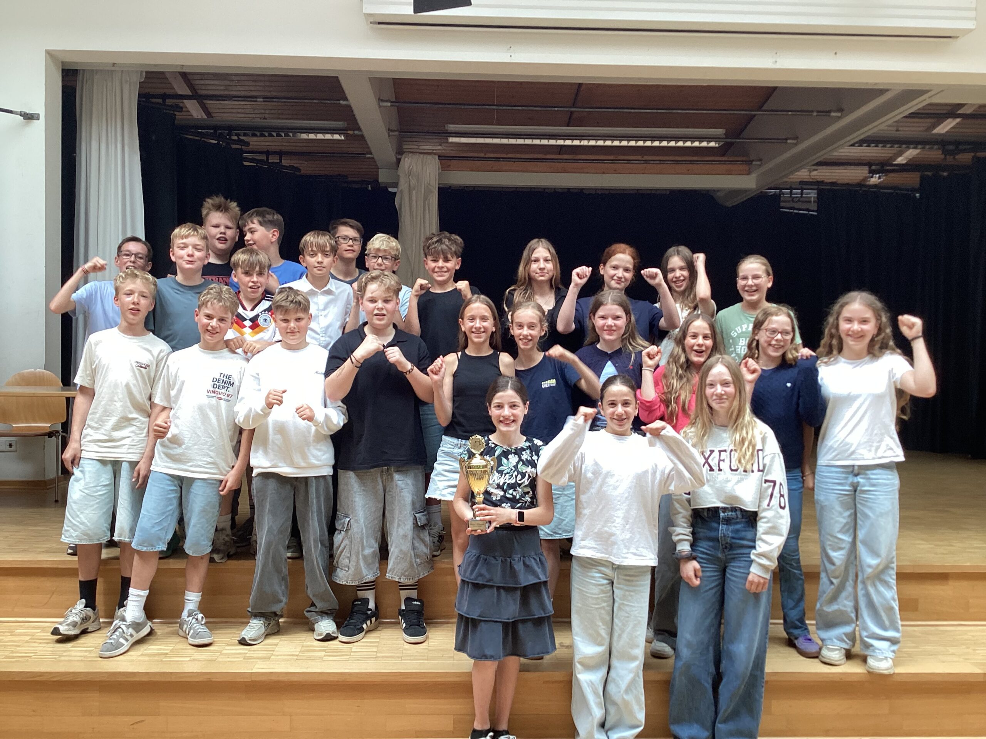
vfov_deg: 45.4
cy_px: 370
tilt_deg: -2.3
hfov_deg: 58.4
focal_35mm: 31
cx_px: 493
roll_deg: -1.2
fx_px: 883
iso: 50
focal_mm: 3.3
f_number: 2.4
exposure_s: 1/60
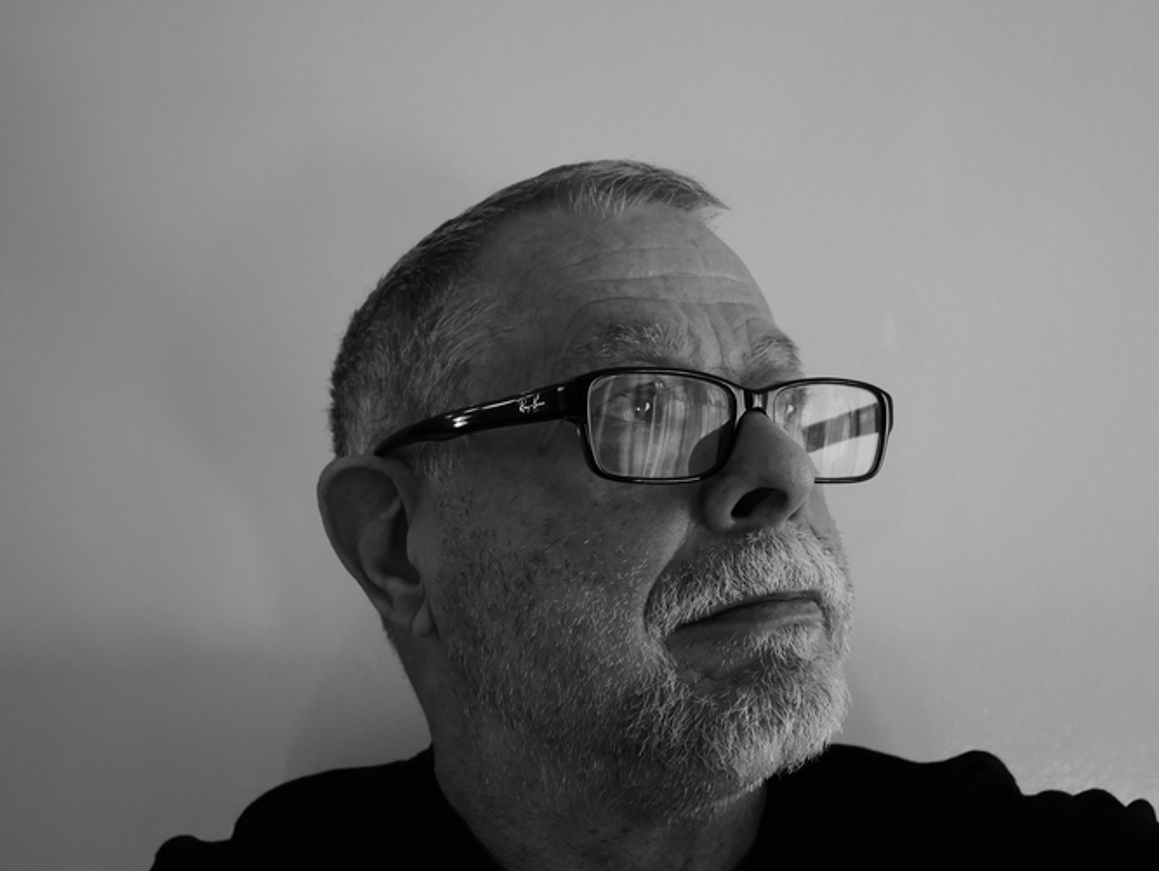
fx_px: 1206
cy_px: 500
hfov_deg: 51.3
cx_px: 610
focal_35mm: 36
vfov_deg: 39.6
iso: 640
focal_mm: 15
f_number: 3.8
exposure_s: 1/60
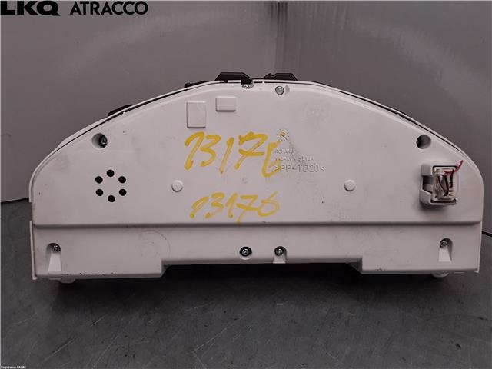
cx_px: 246
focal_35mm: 28
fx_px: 398
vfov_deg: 49.7
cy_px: 184
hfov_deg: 63.4
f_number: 1.9
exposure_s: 1/183
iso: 40
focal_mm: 2.91
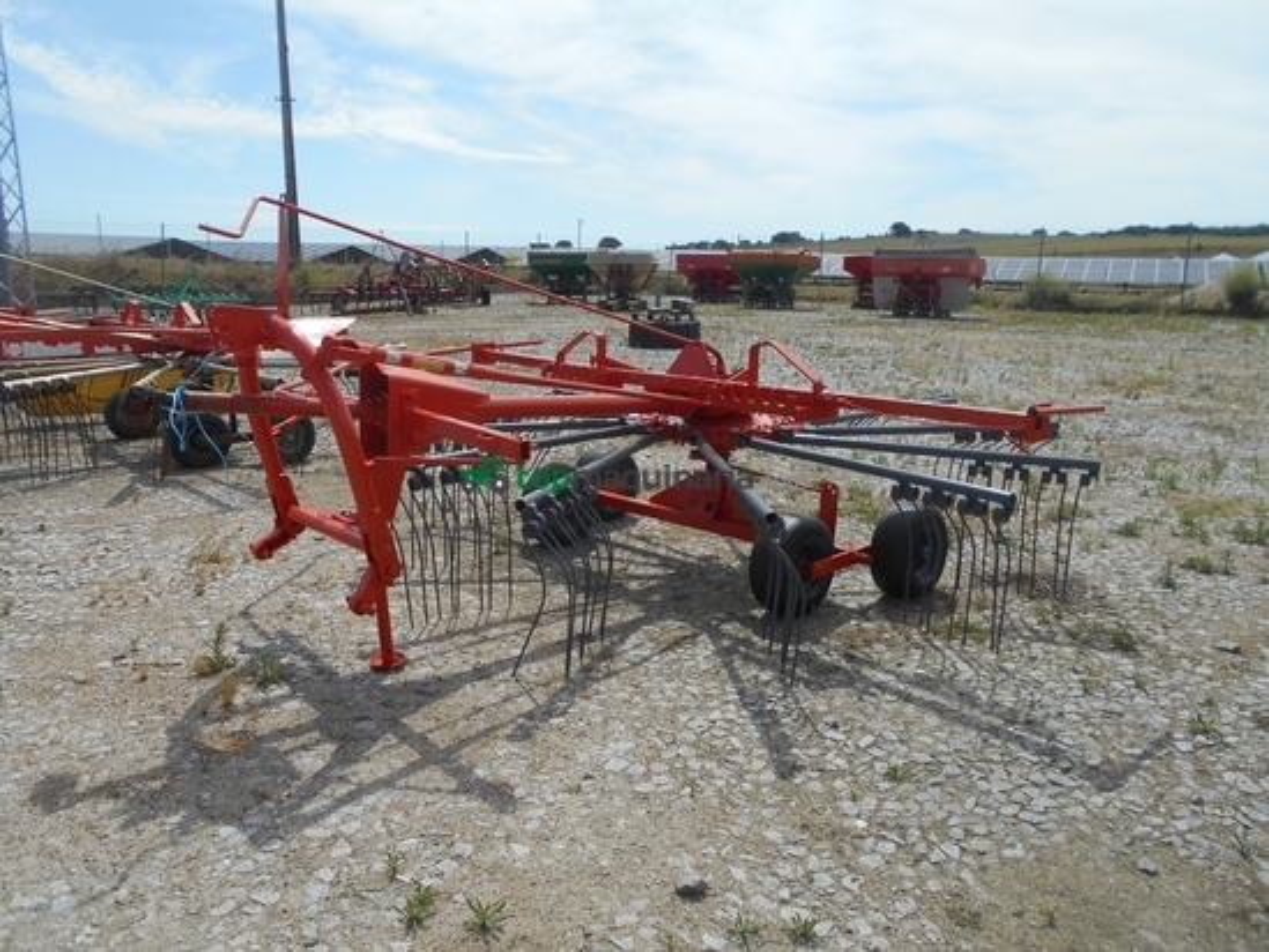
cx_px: 634
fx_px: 953
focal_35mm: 26
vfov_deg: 53.1
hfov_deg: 67.3
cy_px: 476
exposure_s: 1/1000
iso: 80
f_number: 3.2
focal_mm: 4.6
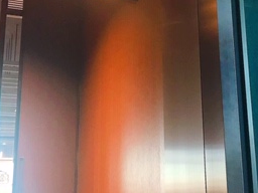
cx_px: 195
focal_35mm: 70
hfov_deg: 27.4
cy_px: 56
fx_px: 522
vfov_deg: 20.9
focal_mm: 3.99
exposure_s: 1/15
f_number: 1.8
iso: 100
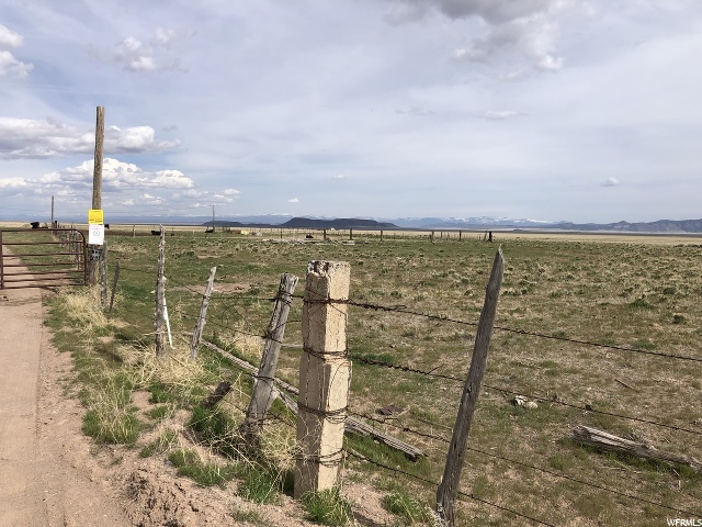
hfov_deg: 63.4
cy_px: 264
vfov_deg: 49.7
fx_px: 568
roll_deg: -0.8
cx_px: 351
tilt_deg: -1.1
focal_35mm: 28
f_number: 1.8
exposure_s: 1/3690
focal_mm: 3.99
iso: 25
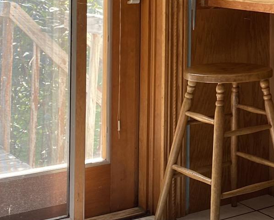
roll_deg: -0.6
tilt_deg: -0.6
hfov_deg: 20.6
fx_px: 706
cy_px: -20
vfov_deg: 17.1
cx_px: 323
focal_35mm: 87
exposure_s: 1/122
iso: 40
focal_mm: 4.25
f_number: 1.8
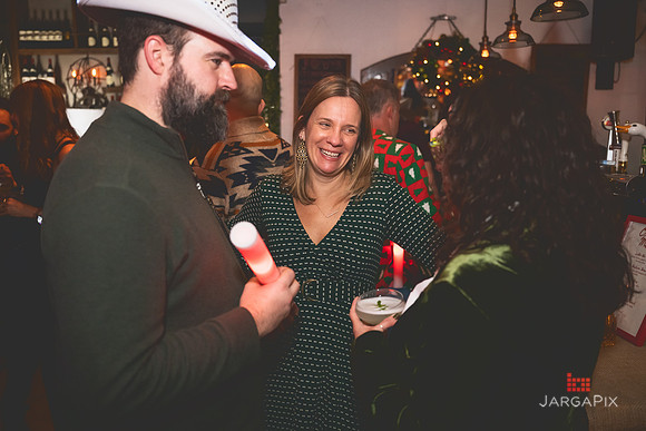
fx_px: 555
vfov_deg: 42.5
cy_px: 216
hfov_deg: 60.4
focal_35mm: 31
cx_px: 323
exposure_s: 1/100
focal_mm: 30.5
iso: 3200
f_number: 2.8
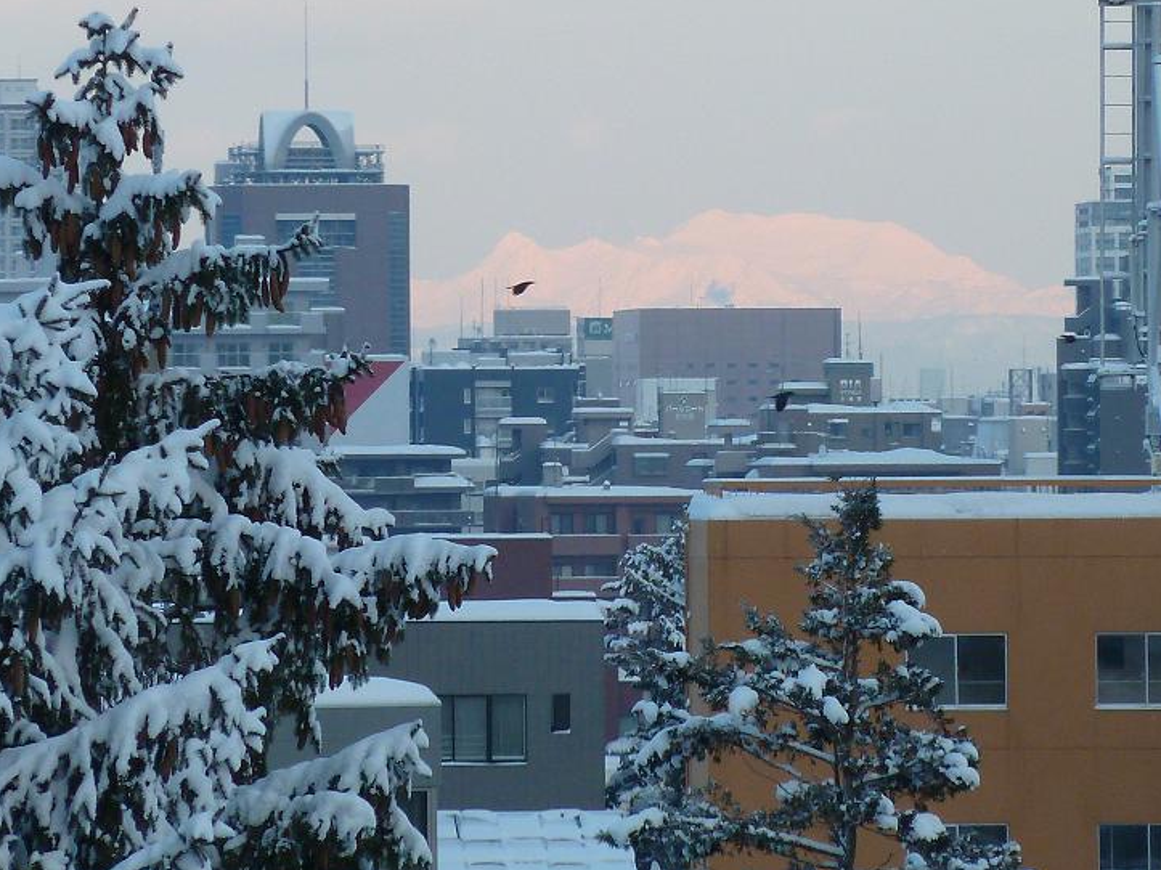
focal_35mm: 547
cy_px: 425
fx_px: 18343
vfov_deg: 2.7
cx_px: 586
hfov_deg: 3.6
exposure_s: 1/125
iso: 160
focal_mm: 49.2
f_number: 4.9
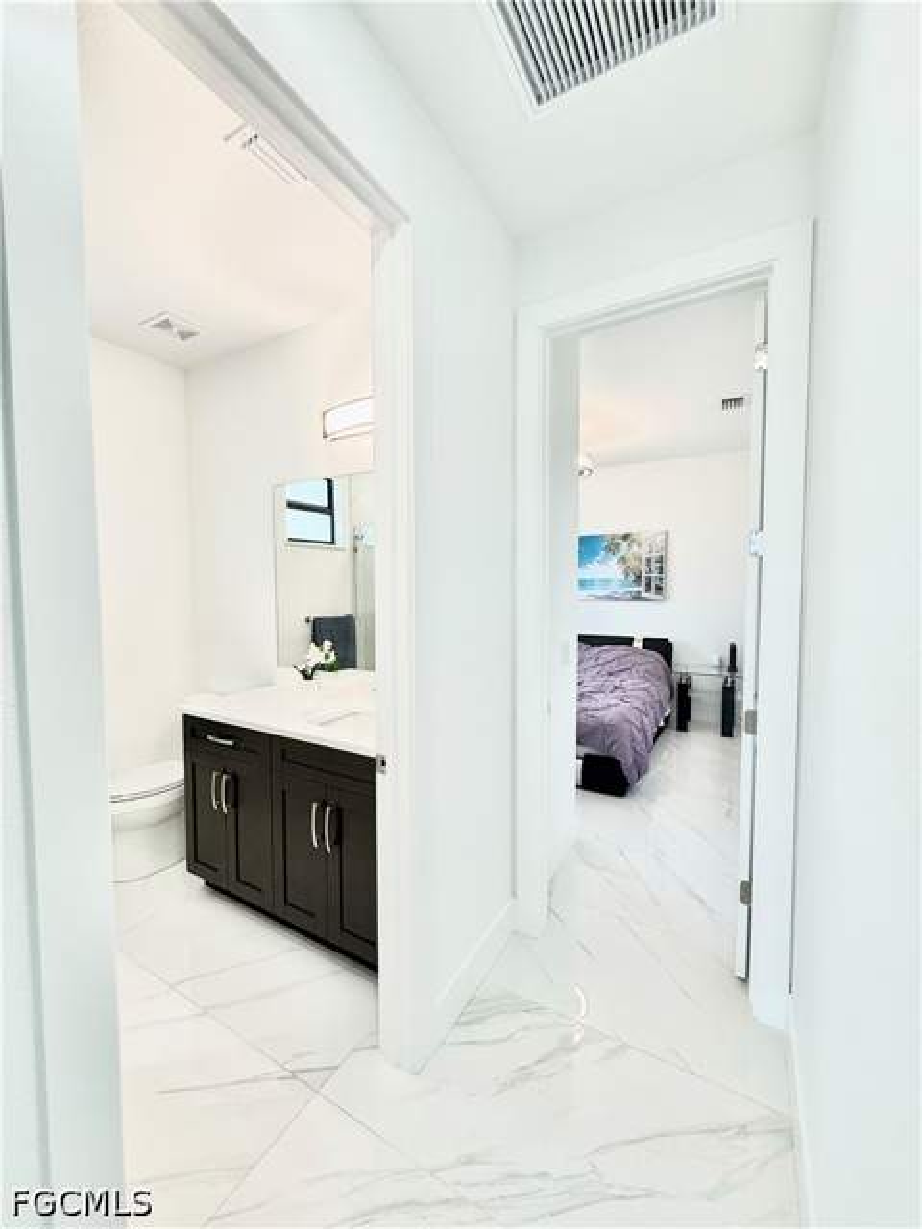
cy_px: 614
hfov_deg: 85.7
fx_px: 497
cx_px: 461
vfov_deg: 102.1
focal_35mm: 14
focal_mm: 2.22
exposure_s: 1/120
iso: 160
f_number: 2.2
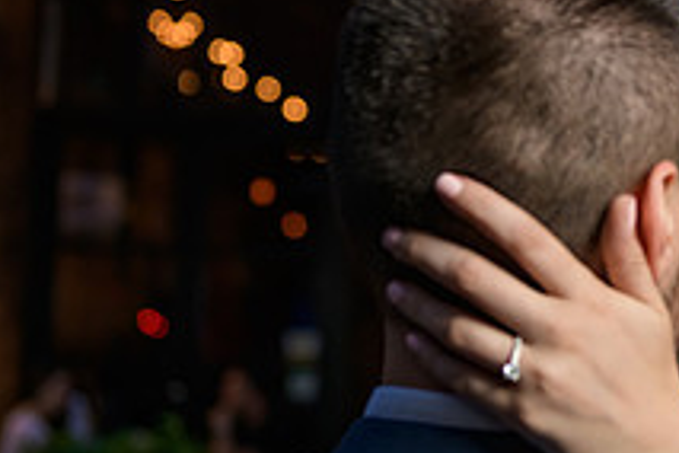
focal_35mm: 131
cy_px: 215
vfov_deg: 10.5
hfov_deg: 15.3
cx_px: 705
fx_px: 2471
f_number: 3.2
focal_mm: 48
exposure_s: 1/200
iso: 400
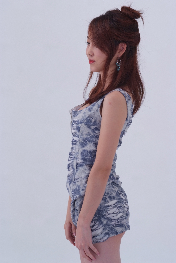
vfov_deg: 16.0
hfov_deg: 10.7
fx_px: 936
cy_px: 132
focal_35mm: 128
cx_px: 88
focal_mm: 85
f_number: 4.5
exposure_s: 1/200
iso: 250
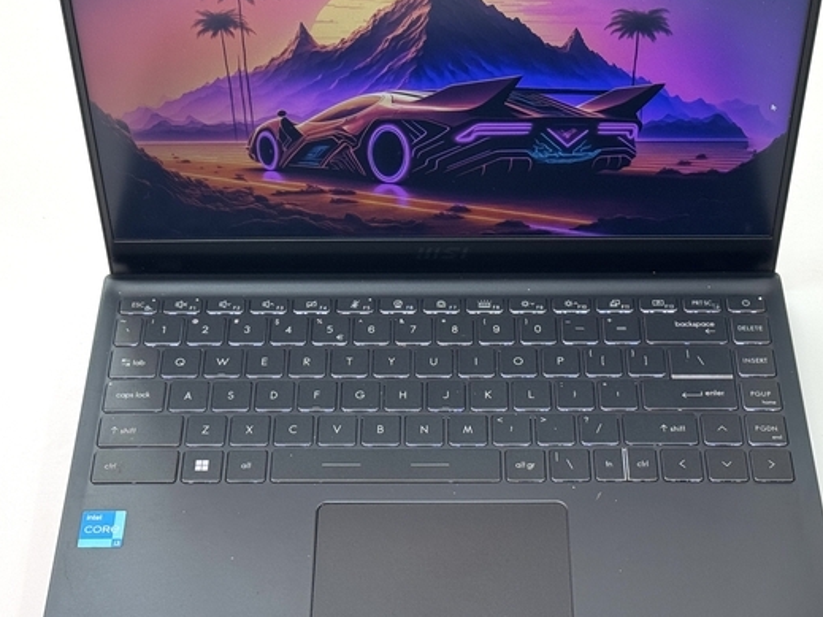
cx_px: 430
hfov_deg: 26.3
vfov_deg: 19.9
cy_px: 262
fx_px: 1759
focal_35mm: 74
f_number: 1.78
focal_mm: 6.76
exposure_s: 1/121
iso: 80
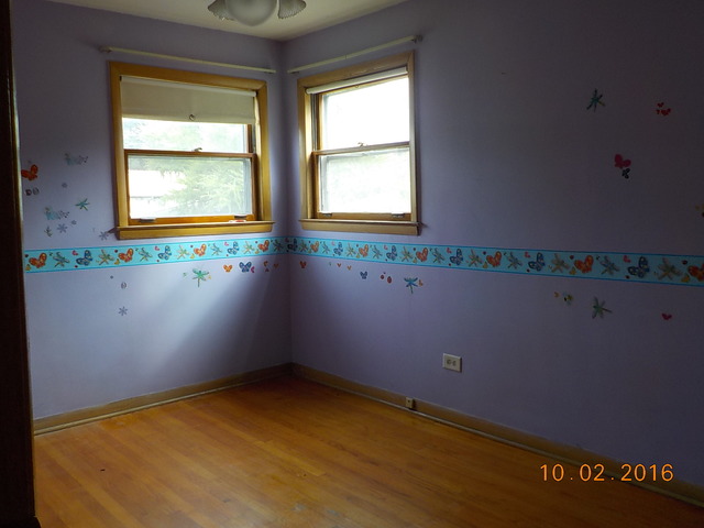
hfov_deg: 60.0
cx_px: 352
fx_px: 610
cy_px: 264
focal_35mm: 30
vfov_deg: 46.8
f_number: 3.3
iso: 125
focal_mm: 4.1
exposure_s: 1/40
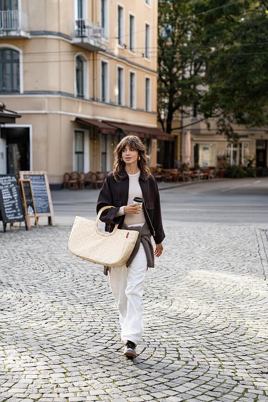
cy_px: 201
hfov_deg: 20.0
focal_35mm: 68
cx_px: 134
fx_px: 759
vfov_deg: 29.7
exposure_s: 1/400
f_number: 2.8
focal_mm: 68
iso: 200
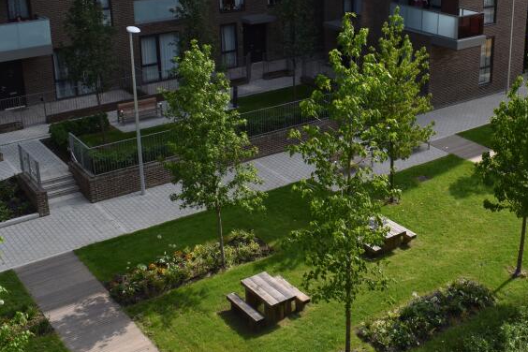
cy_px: 91
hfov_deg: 39.6
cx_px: 374
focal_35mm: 49
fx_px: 719
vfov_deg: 27.2
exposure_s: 1/200
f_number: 9
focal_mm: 18
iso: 100
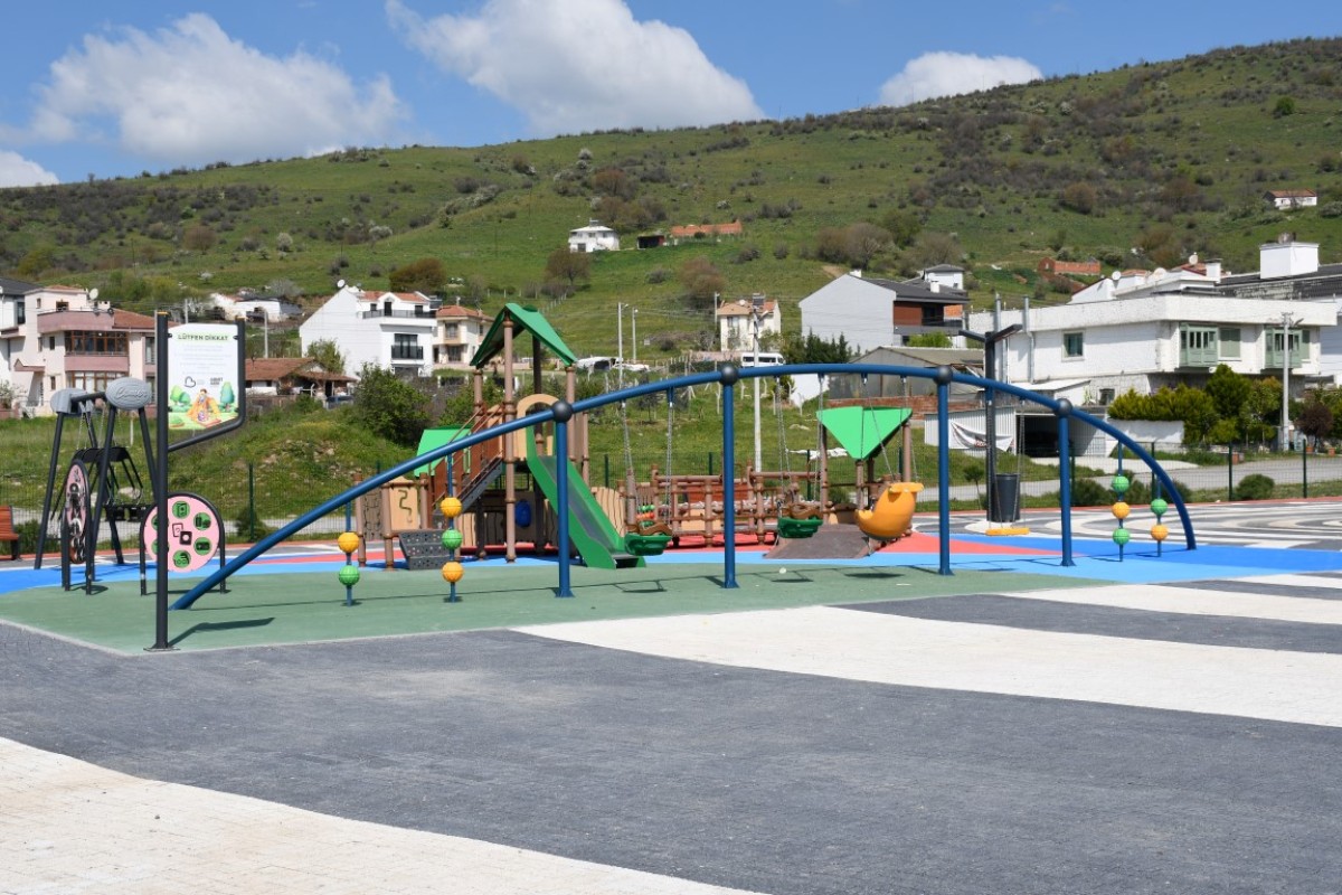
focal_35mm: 51
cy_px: 448
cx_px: 671
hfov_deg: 38.9
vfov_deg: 26.5
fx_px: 1901
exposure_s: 1/250
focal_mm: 34
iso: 100
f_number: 11
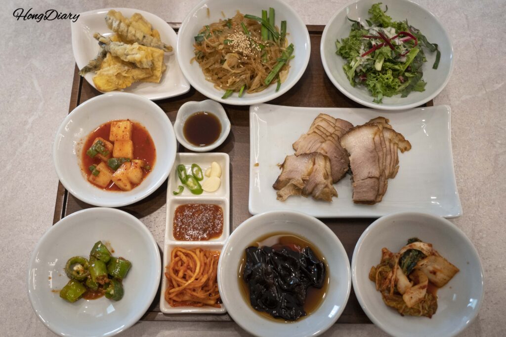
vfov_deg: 36.0
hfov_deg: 51.9
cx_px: 253
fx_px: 520
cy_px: 168
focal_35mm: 37
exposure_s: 1/160
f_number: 5
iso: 3200
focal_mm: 37
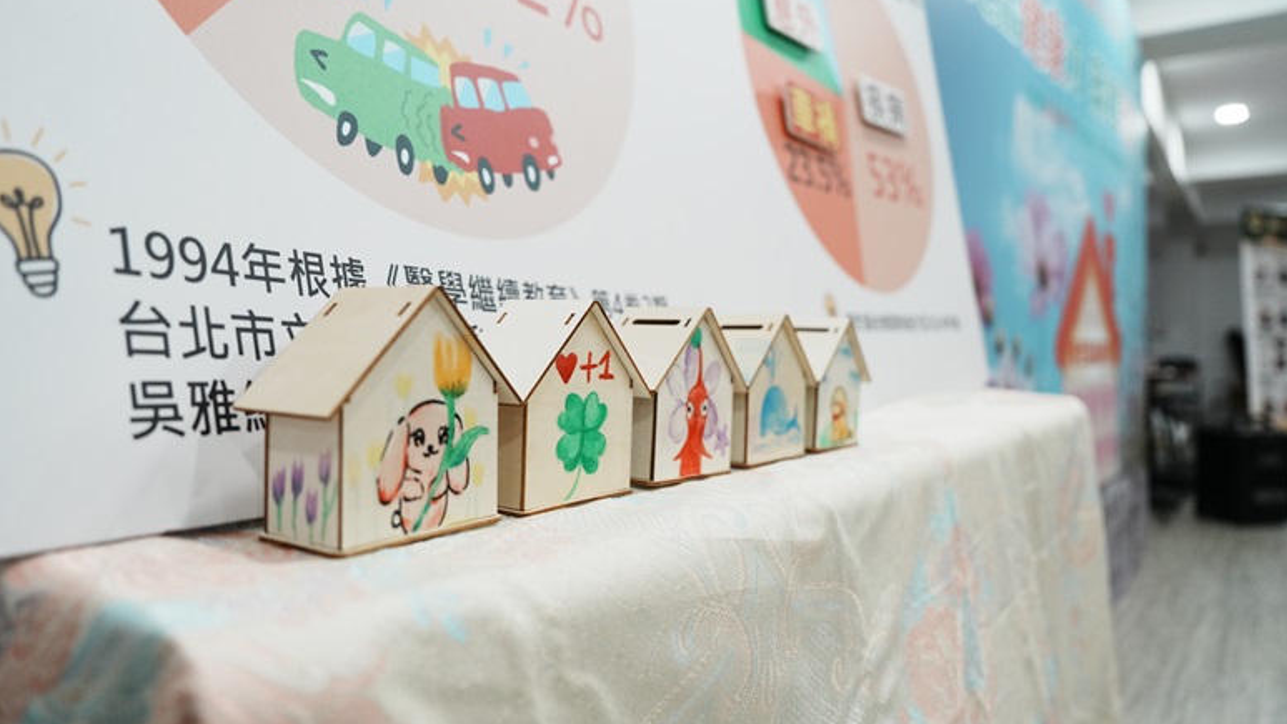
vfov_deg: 44.3
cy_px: 319
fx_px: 887
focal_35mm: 26
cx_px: 624
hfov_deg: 71.9
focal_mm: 24
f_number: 2.8
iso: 1600
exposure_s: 1/320
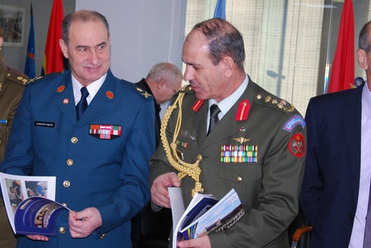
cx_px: 167
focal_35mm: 90
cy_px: 122
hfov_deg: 22.7
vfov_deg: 15.3
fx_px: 925
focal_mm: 45
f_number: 4.8
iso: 400
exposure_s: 1/60
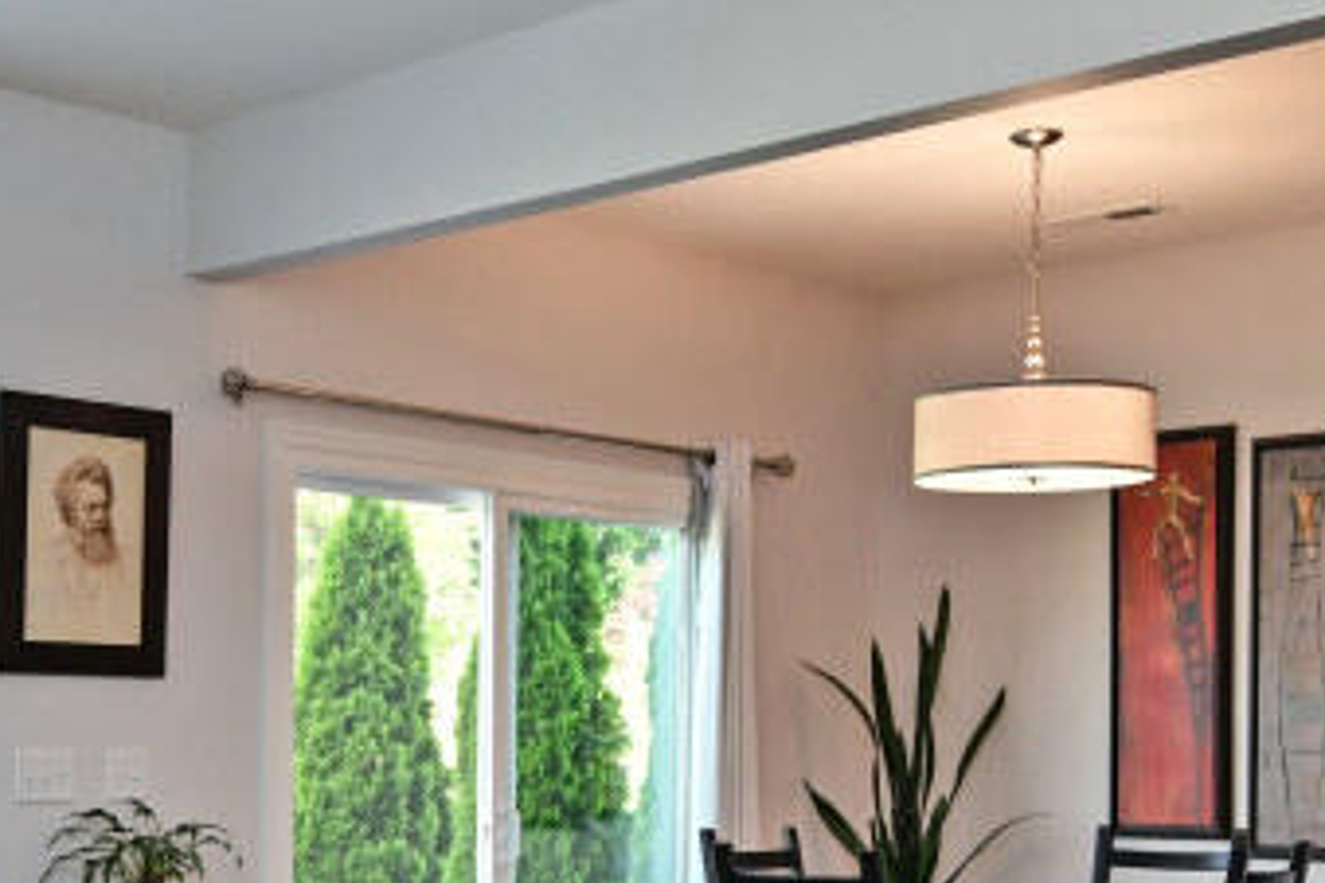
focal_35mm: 62
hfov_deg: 31.7
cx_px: 313
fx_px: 2282
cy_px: 762
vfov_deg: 21.5
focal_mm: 14
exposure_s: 1/60
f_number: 4
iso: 200
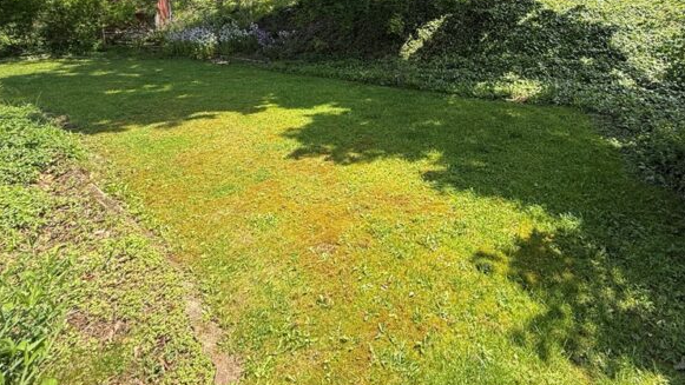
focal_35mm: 21
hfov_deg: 82.9
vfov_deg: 47.8
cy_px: 35
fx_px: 381
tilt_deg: -2.7
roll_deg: +0.4
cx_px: 409
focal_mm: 2.22
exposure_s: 1/468
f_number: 2.2
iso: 50
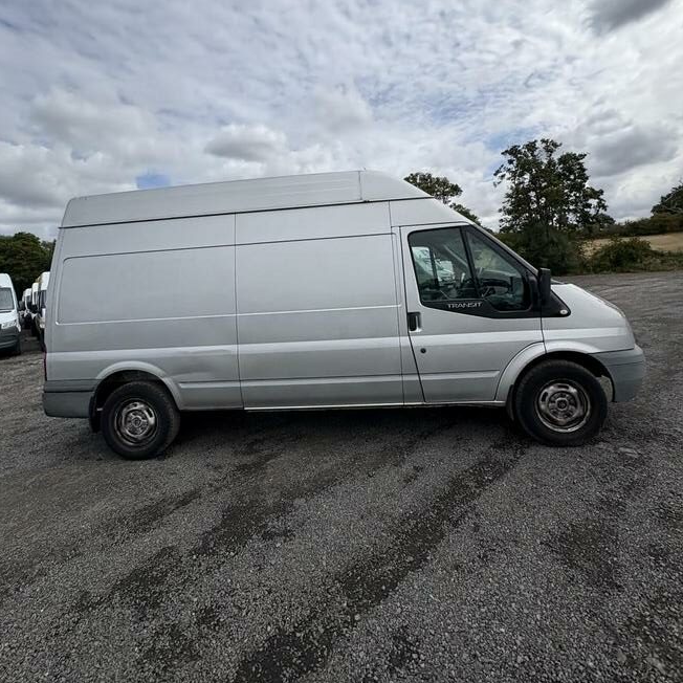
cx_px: 332
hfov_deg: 83.9
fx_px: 379
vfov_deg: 82.8
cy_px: 267
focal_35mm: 17
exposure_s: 1/3106
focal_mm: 2.22
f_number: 2.2
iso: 50
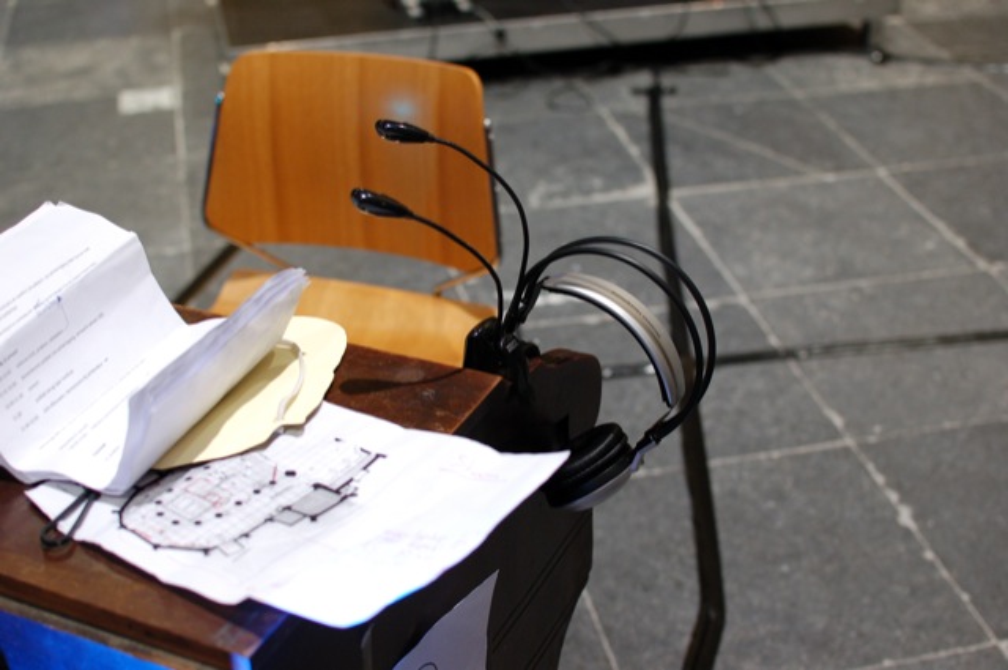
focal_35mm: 52
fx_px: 1468
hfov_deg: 37.9
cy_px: 335
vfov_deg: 25.7
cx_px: 504
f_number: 3.2
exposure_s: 1/40
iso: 800
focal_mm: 35
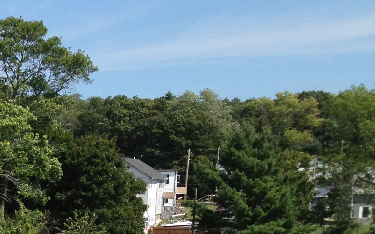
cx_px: -194
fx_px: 1155
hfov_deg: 16.7
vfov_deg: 10.9
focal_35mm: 113
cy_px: 410
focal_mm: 4.28
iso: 64
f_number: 2.4
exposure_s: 1/1623
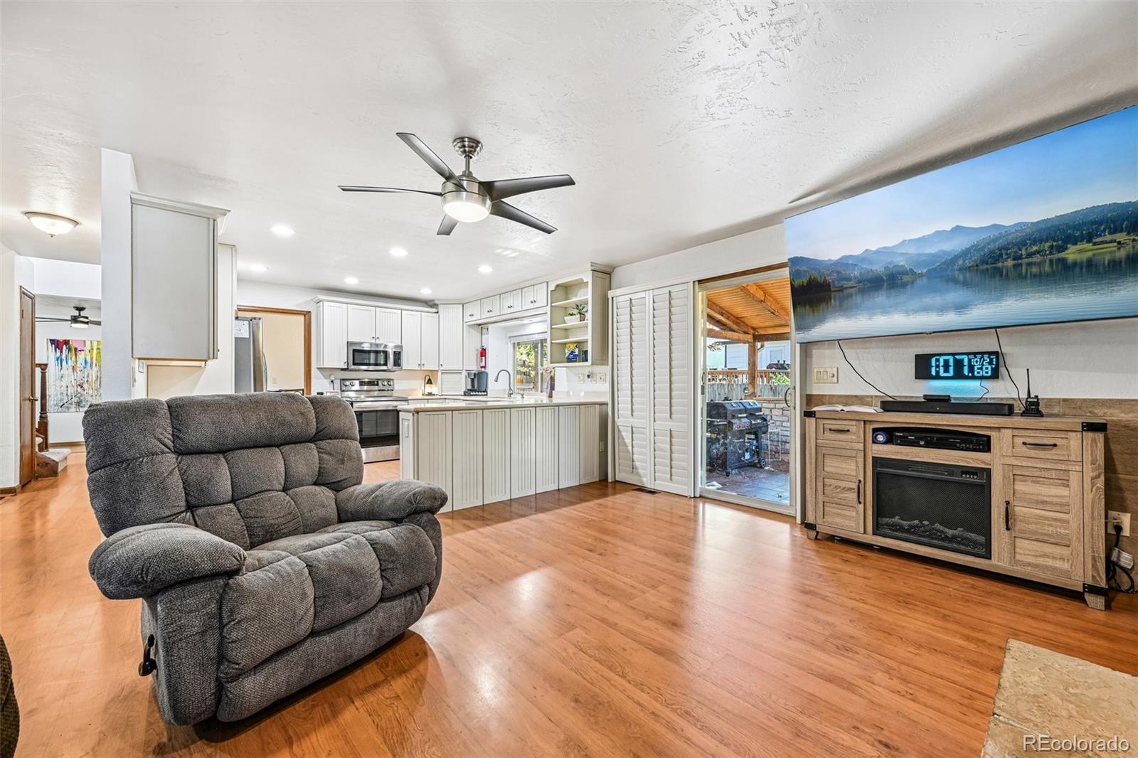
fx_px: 442
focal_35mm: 14
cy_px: 379
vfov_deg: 81.2
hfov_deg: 104.3
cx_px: 569
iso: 400
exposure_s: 1/10
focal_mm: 14
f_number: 8
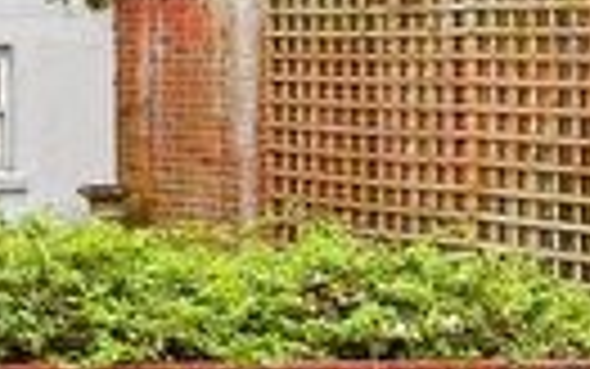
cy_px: -340
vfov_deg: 9.4
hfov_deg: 14.1
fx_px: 2107
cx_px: -473
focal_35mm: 131
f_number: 8
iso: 400
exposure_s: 1/80
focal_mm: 16
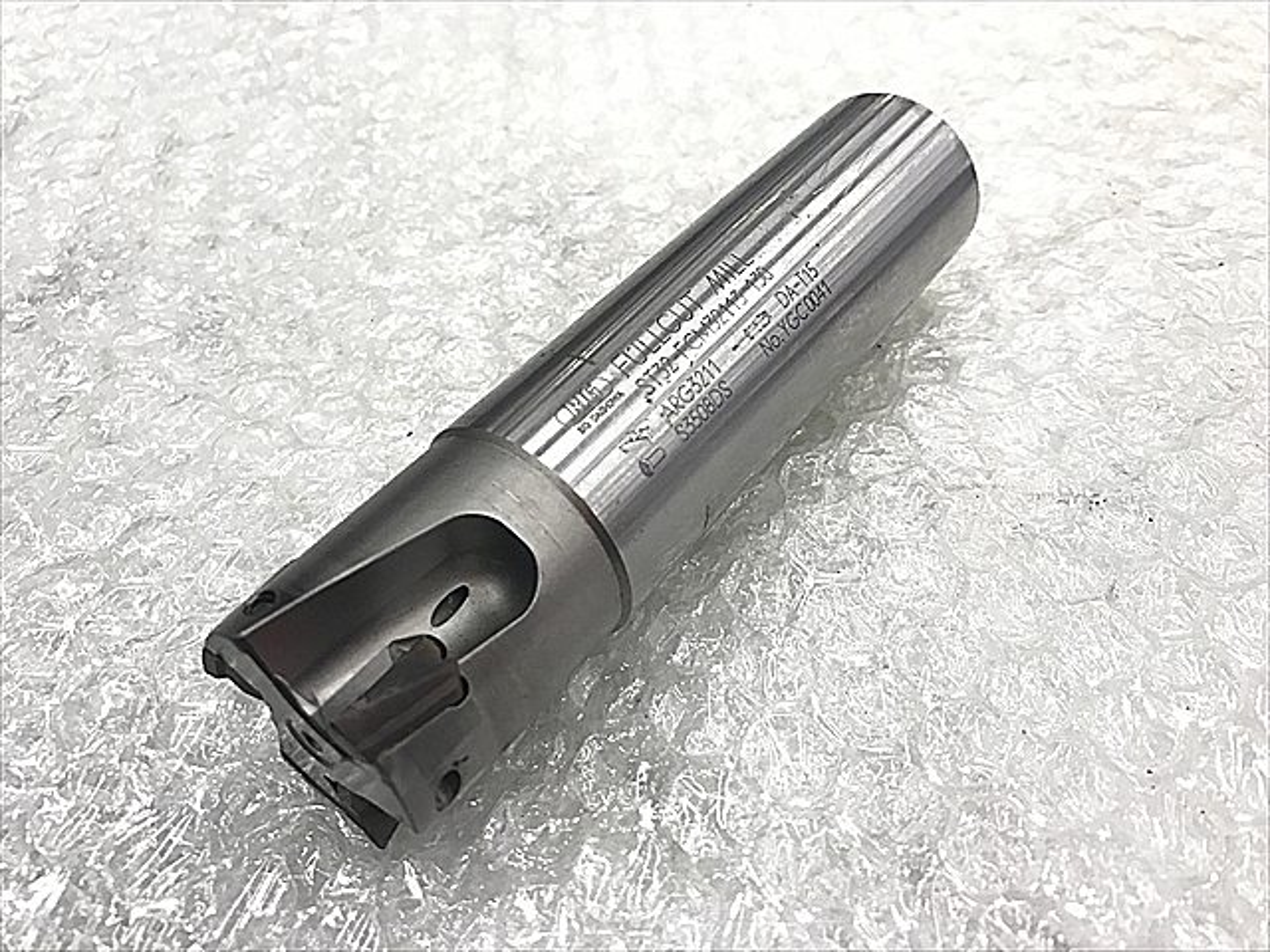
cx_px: 635
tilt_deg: -51.3
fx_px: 1027
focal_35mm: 28
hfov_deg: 63.4
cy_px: 476
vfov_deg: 49.7
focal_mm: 3.99
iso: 32
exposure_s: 1/33
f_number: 1.8
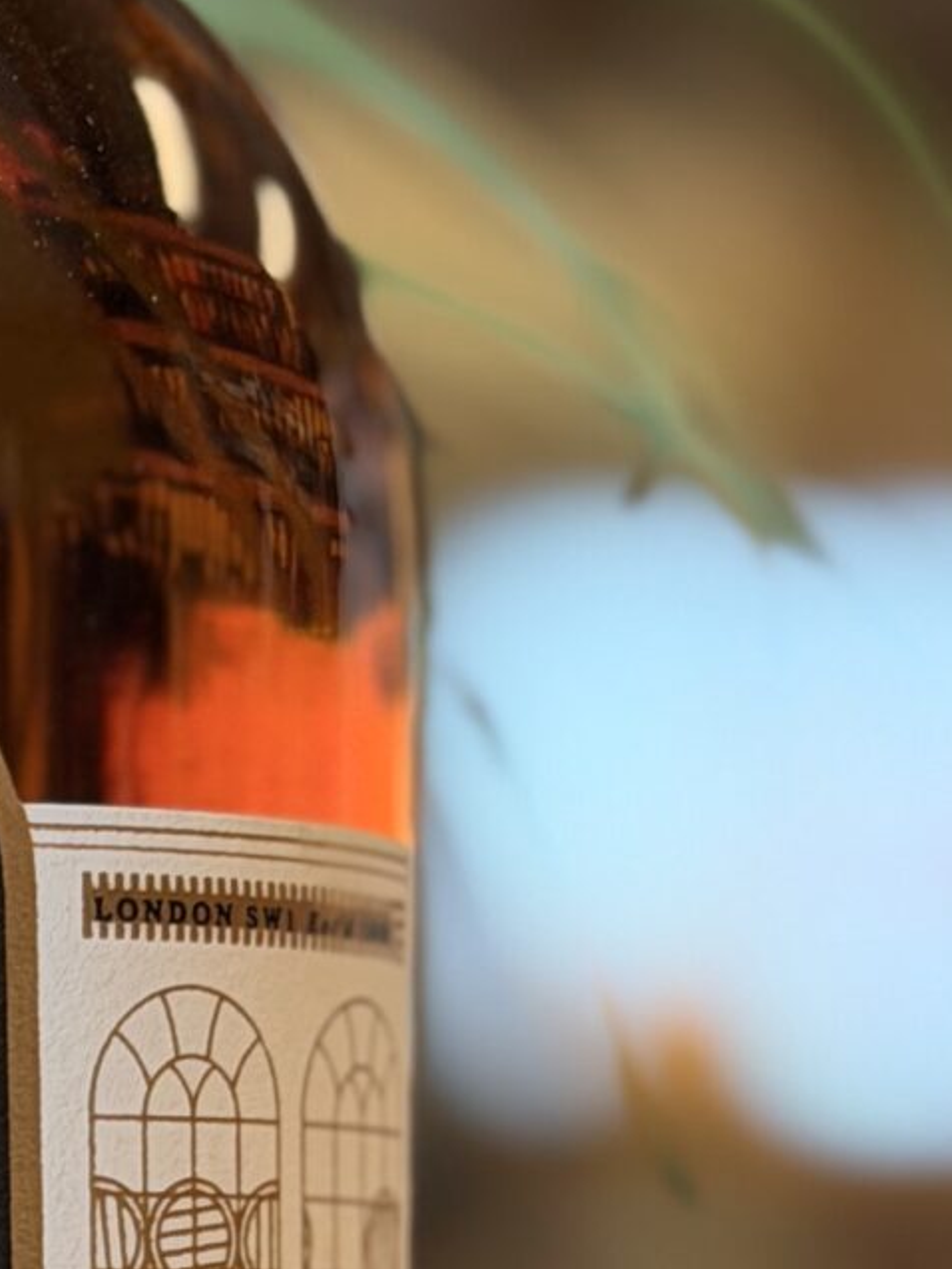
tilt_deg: -0.2
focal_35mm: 193
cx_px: -492
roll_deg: +0.6
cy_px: 1428
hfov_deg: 7.6
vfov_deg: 10.1
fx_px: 7075
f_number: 1.78
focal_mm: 6.76
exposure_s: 1/50
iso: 64
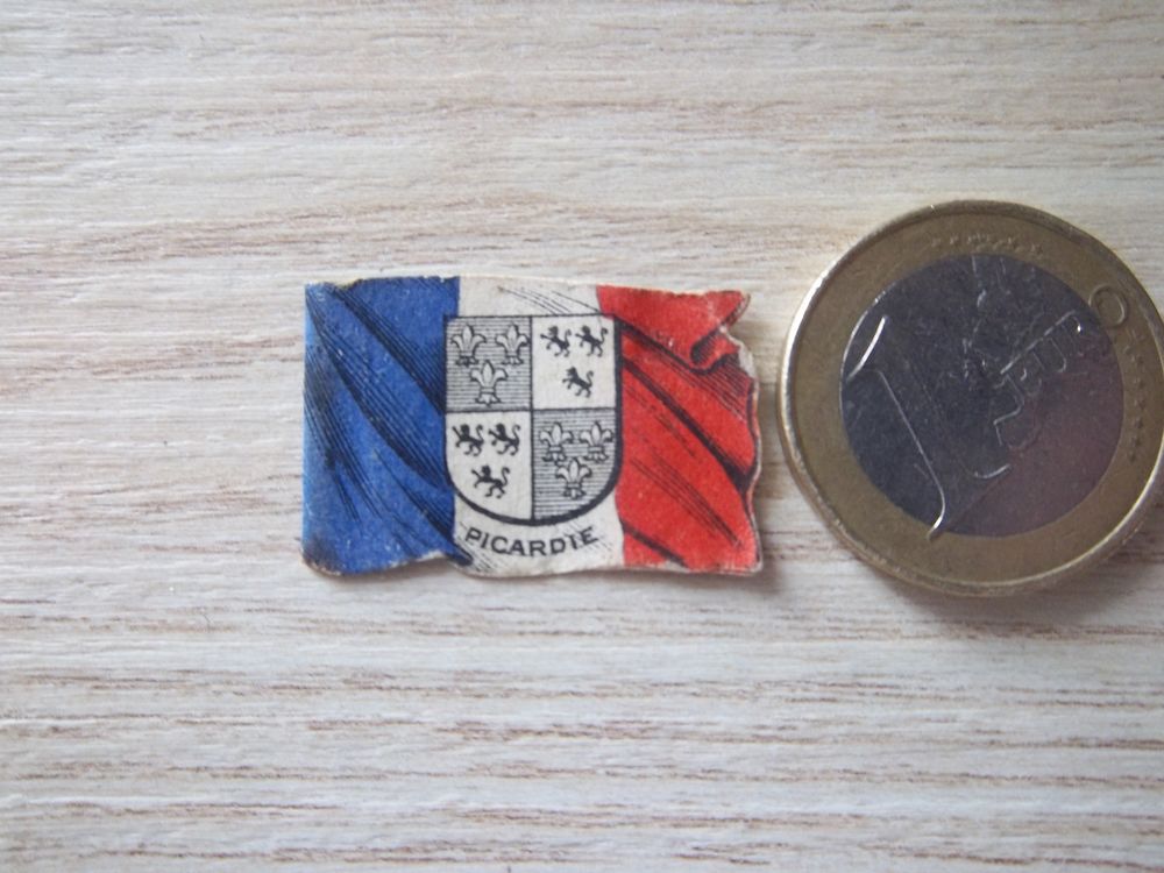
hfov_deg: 63.4
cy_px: 436
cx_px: 582
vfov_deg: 49.7
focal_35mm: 28
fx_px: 942
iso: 160
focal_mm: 5.05
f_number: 3.5
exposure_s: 1/15
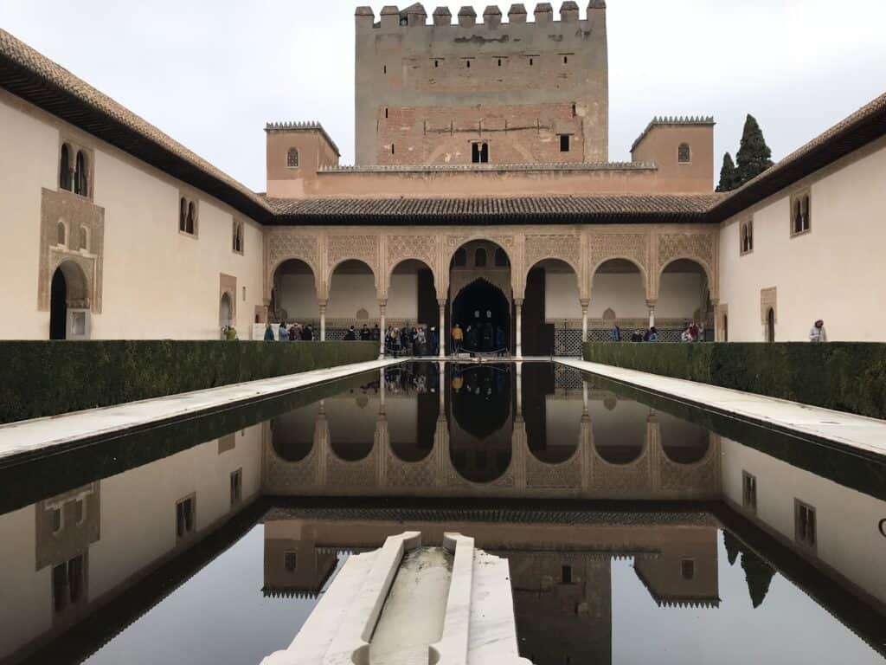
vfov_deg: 49.7
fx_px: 717
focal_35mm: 28
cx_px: 443
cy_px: 332
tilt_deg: +2.8
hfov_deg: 63.4
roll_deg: -0.1
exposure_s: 1/748
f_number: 1.8
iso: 20
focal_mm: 3.99
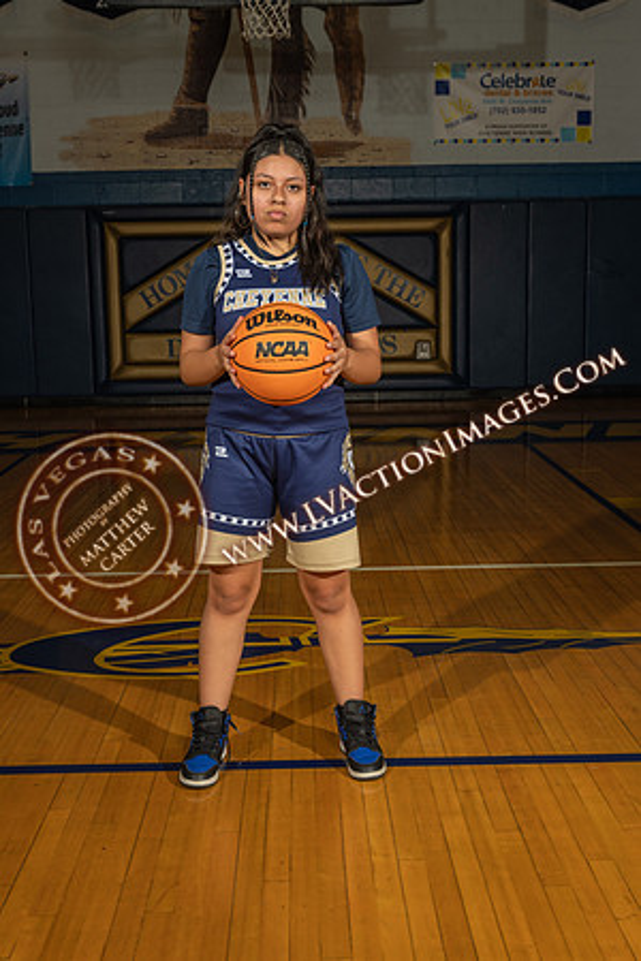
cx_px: 320
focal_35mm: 45
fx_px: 1202
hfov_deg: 29.9
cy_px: 480
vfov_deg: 43.6
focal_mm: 45
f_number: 7.1
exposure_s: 1/200
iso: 160
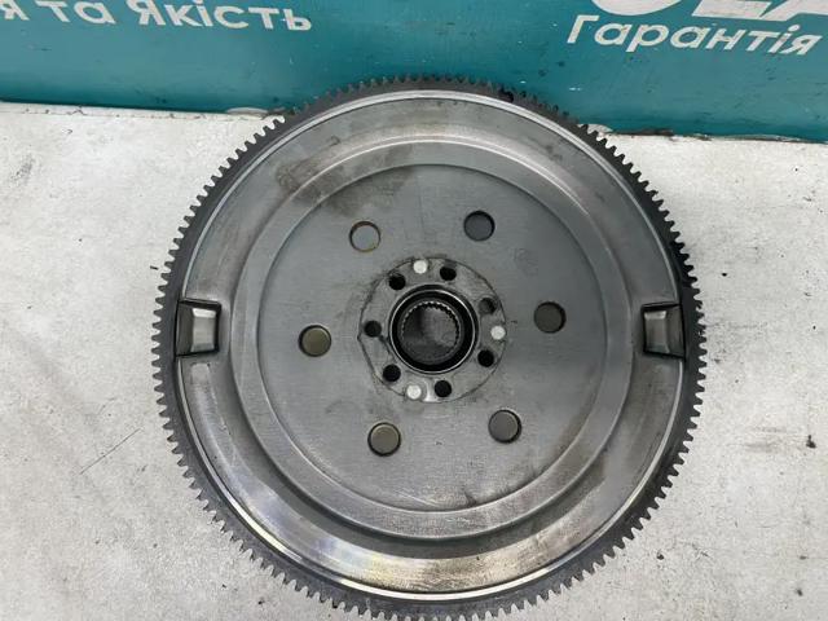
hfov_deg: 67.3
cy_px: 310
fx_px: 622
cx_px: 414
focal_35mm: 26
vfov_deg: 53.1
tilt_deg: -79.6
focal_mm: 4.25
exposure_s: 1/50
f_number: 1.8
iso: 100
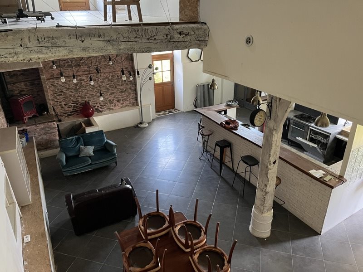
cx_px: 182
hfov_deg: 67.3
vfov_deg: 53.1
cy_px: 136
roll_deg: +1.2
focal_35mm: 26
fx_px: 273
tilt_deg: -25.4
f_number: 1.6
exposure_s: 1/60
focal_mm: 5.1
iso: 400
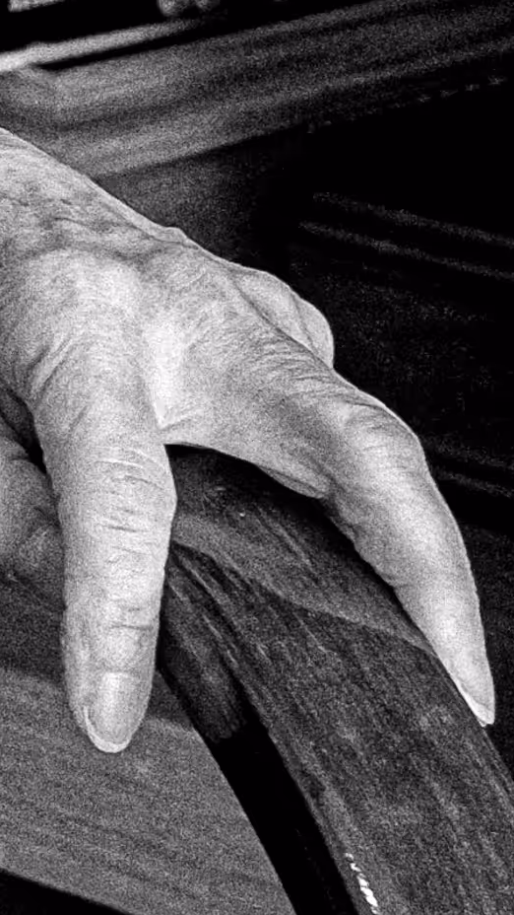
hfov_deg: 4.8
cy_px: -1044
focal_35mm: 237
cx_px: -1253
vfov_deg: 8.5
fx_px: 5742
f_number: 4.5
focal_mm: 23
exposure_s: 1/75
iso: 640
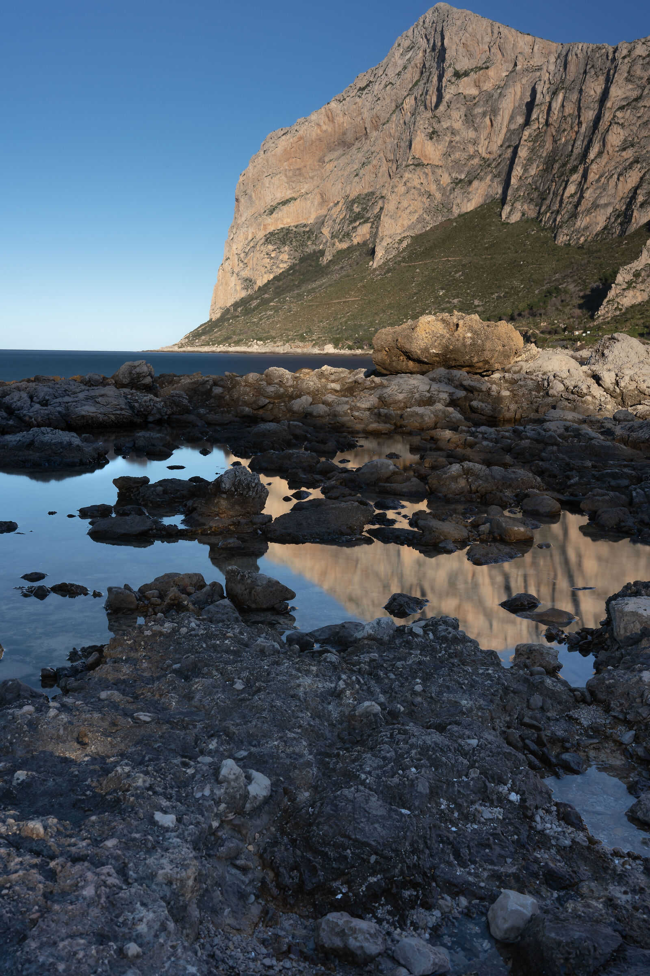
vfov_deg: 54.4
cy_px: 488
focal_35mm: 35
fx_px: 948
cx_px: 325
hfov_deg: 37.9
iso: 100
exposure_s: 90
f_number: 16
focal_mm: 35
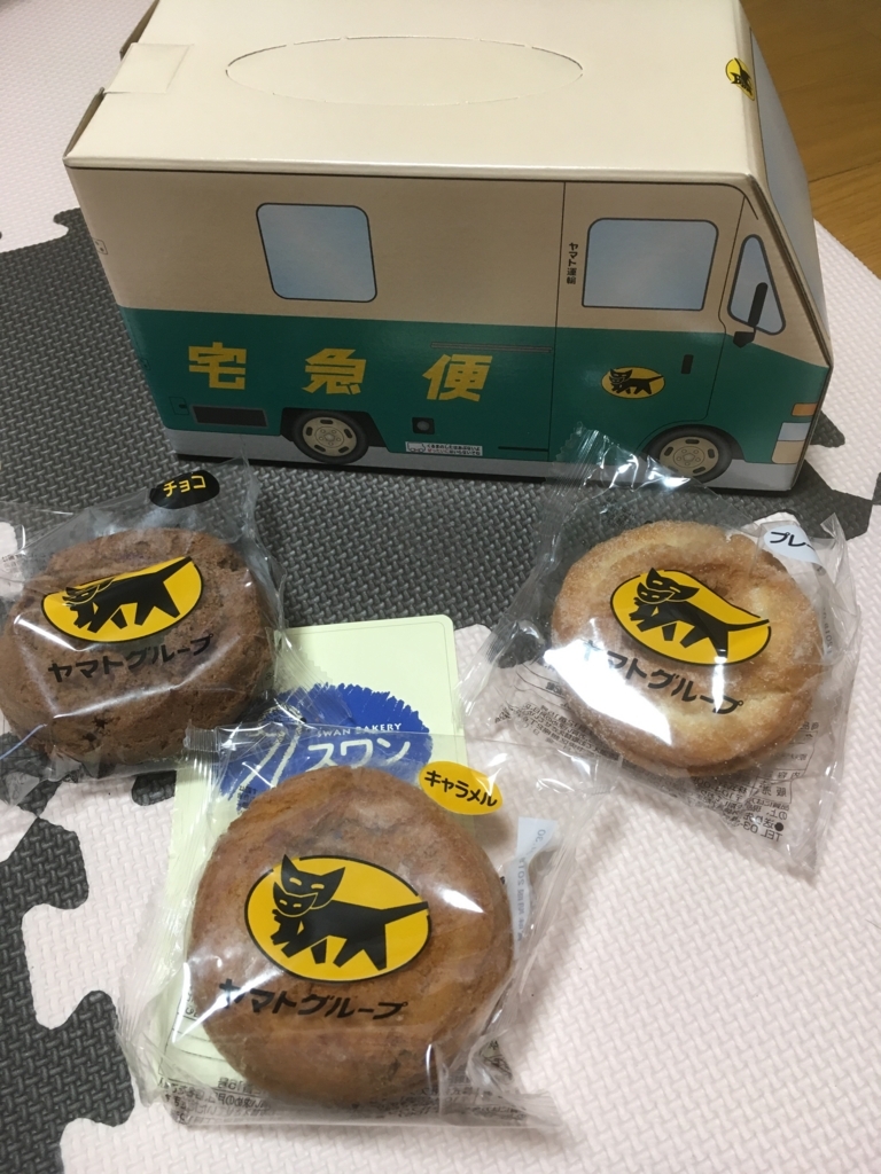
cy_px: 587
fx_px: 984
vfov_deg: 61.7
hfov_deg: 48.2
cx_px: 440
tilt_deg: -53.7
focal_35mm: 29
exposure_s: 1/30
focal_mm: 4.15
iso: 80
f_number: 2.2
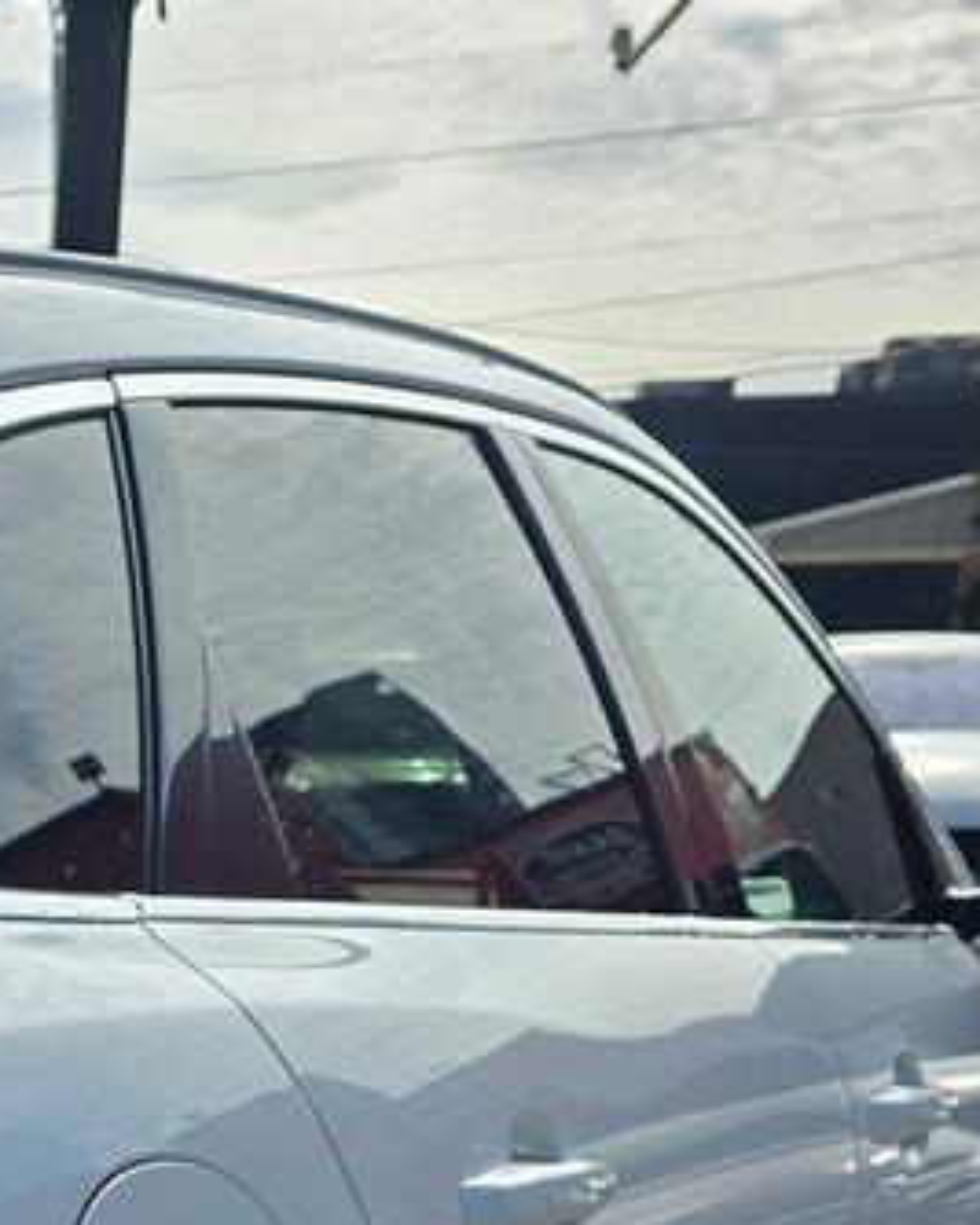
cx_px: -745
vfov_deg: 19.9
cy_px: 1702
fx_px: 3119
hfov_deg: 15.5
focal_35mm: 86
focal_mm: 6.3
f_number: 1.7
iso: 80
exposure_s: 1/6809
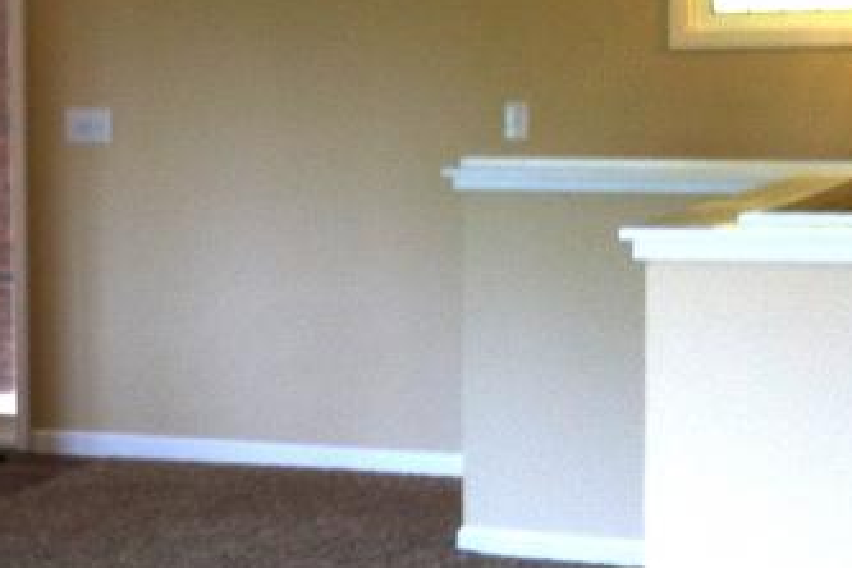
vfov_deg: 12.2
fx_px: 2650
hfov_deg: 17.8
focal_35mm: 112
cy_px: 313
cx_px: -10
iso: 80
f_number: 2.8
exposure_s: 1/15
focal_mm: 3.85
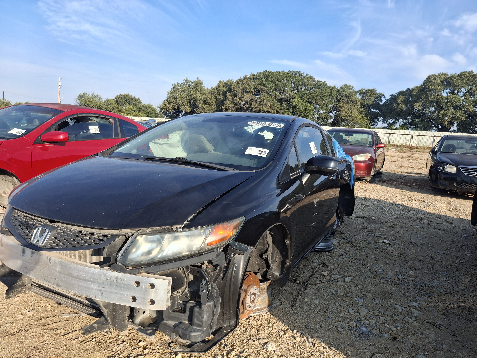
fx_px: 344
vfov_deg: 54.9
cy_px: 179
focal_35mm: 25
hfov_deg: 69.4
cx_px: 238
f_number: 1.8
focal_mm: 4.69
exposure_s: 1/1027
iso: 32
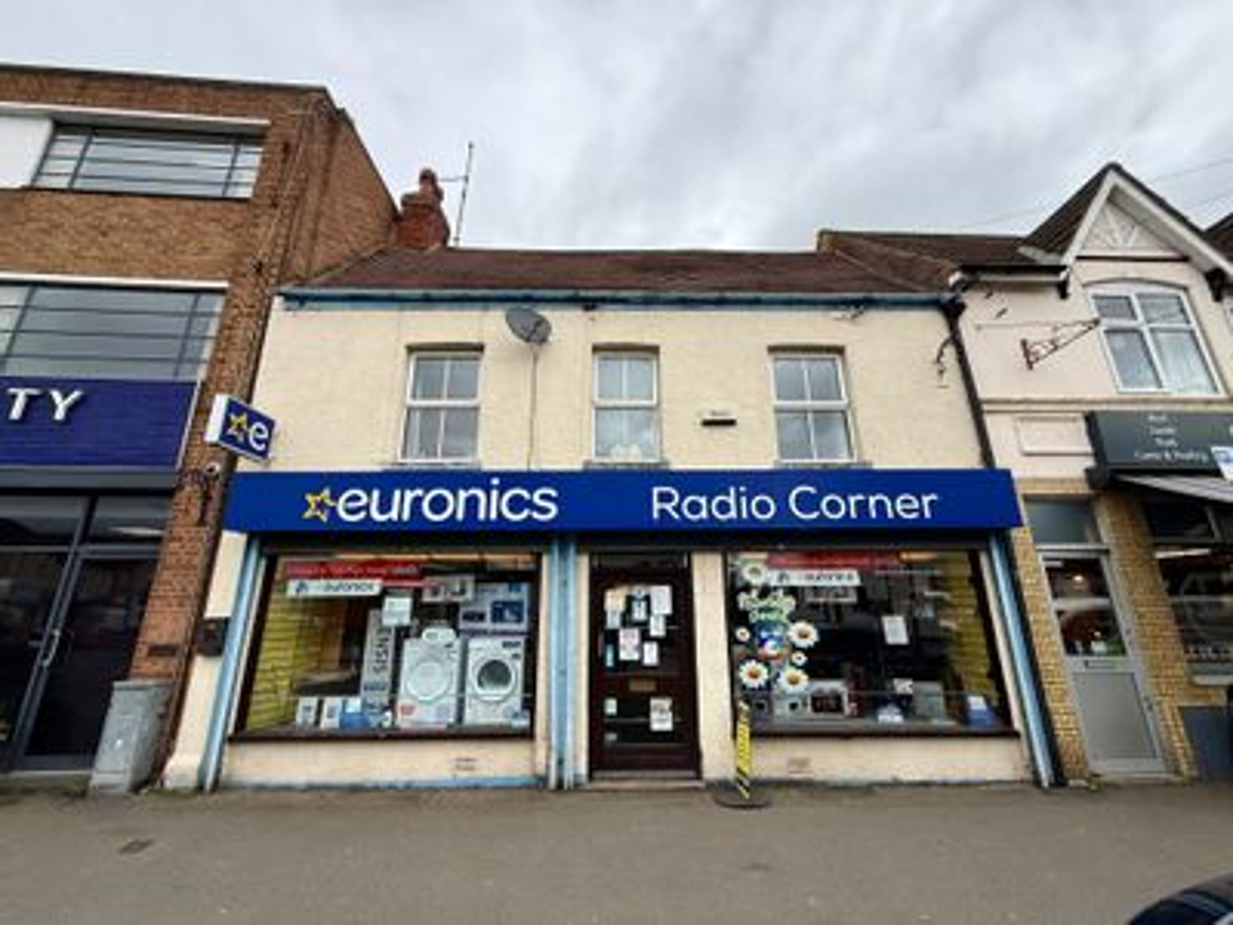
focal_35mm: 14
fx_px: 499
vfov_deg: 85.7
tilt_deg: +16.1
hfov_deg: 102.1
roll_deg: +0.1
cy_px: 462
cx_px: 616
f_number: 2.2
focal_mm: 2.22
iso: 64
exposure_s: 1/760
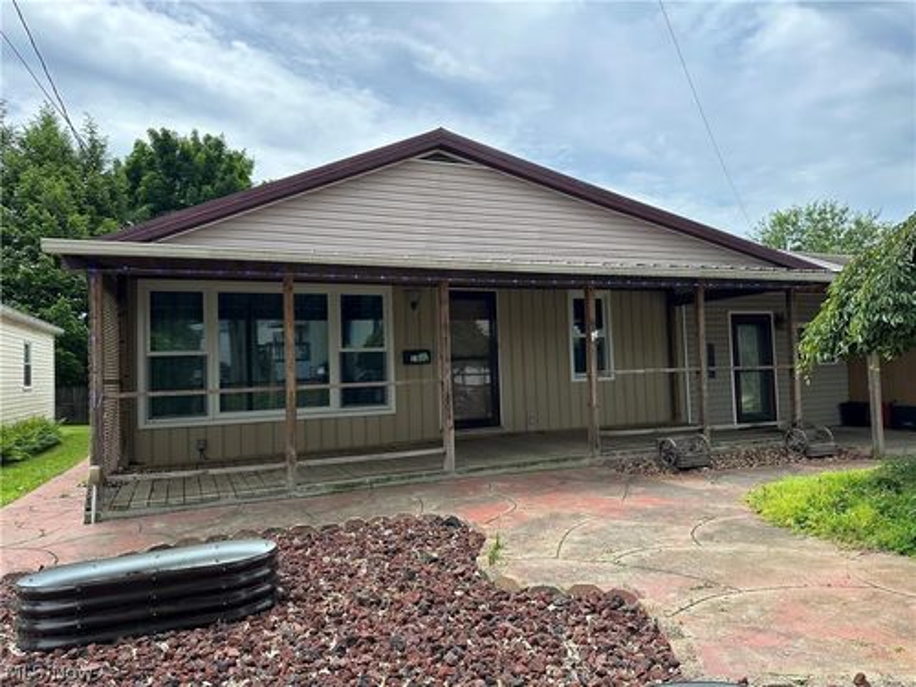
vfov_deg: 56.8
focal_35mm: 24
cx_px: 458
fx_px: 635
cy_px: 344
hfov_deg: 71.6
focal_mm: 6.86
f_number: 1.78
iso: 80
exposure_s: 1/3247
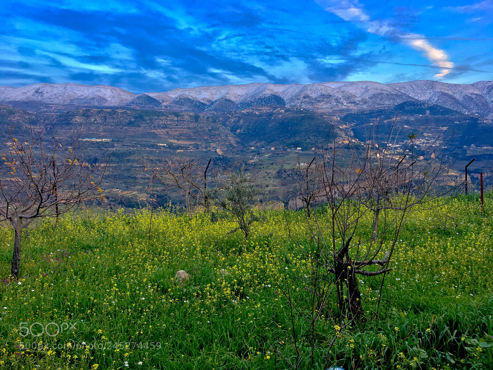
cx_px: 246
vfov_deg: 48.2
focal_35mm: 29
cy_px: 185
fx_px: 413
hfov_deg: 61.7
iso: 25
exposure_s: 1/50
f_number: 2.2
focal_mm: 4.15
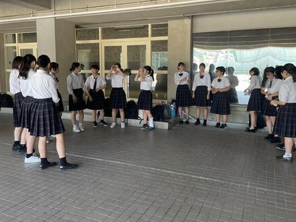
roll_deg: +0.2
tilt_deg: -4.7
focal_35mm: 30
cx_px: 152
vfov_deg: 46.7
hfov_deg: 59.9
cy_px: 95
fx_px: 257
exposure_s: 1/121
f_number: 1.6
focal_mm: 4.2
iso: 64
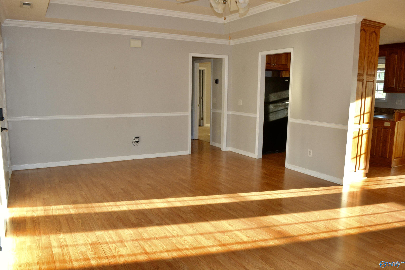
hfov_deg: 67.4
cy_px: 135
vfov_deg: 47.9
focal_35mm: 27
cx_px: 202
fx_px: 304
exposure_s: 1/160
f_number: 5
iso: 800
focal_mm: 18
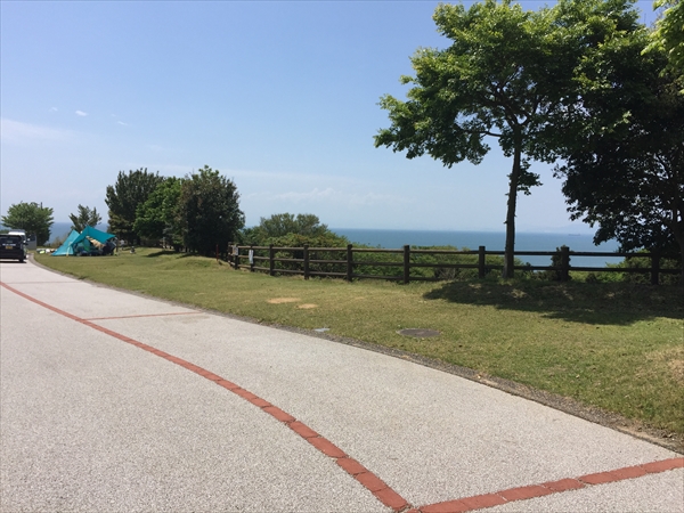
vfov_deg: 48.2
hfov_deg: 61.7
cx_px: 342
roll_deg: -1.3
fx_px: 573
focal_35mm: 29
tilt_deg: -3.7
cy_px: 256
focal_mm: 4.15
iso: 32
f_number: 2.2
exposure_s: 1/2825
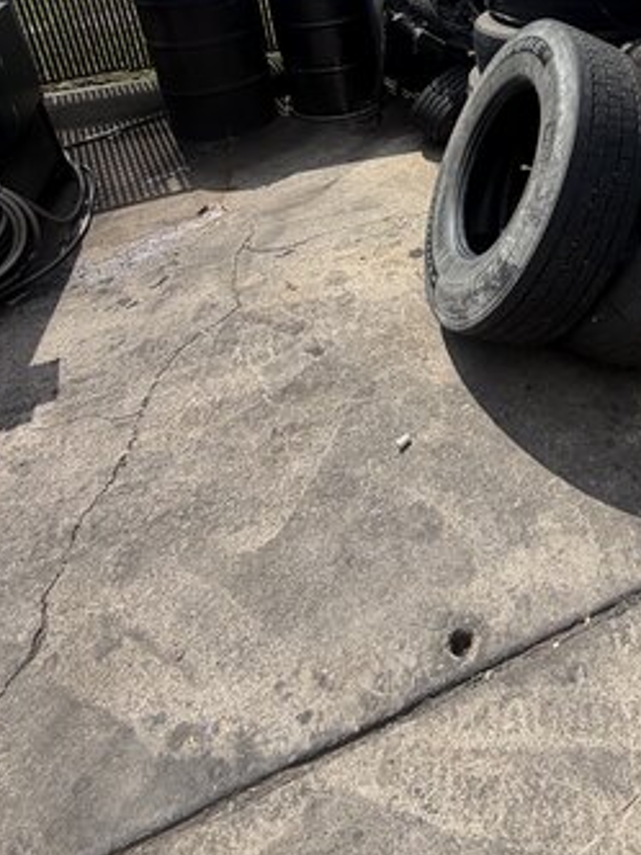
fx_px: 667
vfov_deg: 56.9
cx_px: 548
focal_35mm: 27
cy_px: 95
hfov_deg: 47.4
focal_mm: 2.22
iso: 20
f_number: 2.2
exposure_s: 1/770
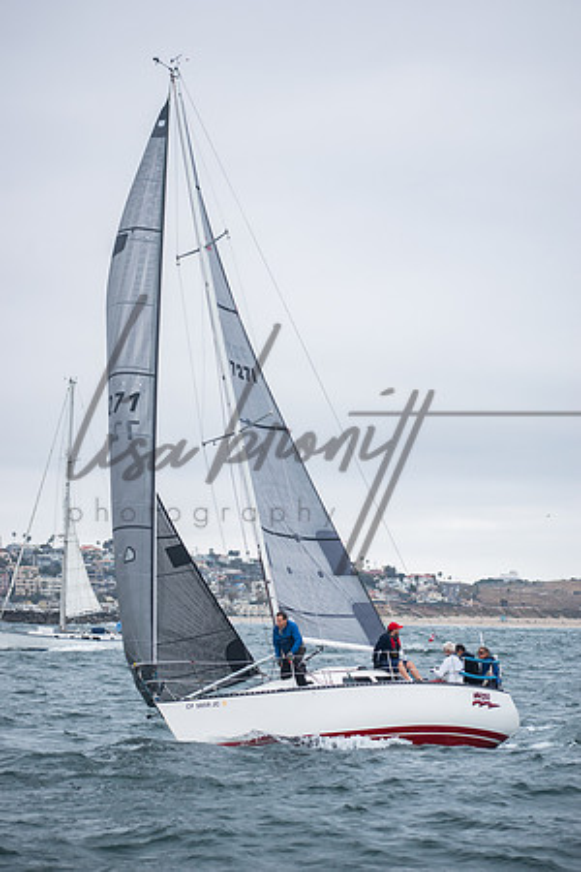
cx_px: 290
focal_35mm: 123
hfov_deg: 11.1
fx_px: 2977
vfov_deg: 16.7
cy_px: 436
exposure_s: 1/500
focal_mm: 82
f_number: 5.6
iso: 400
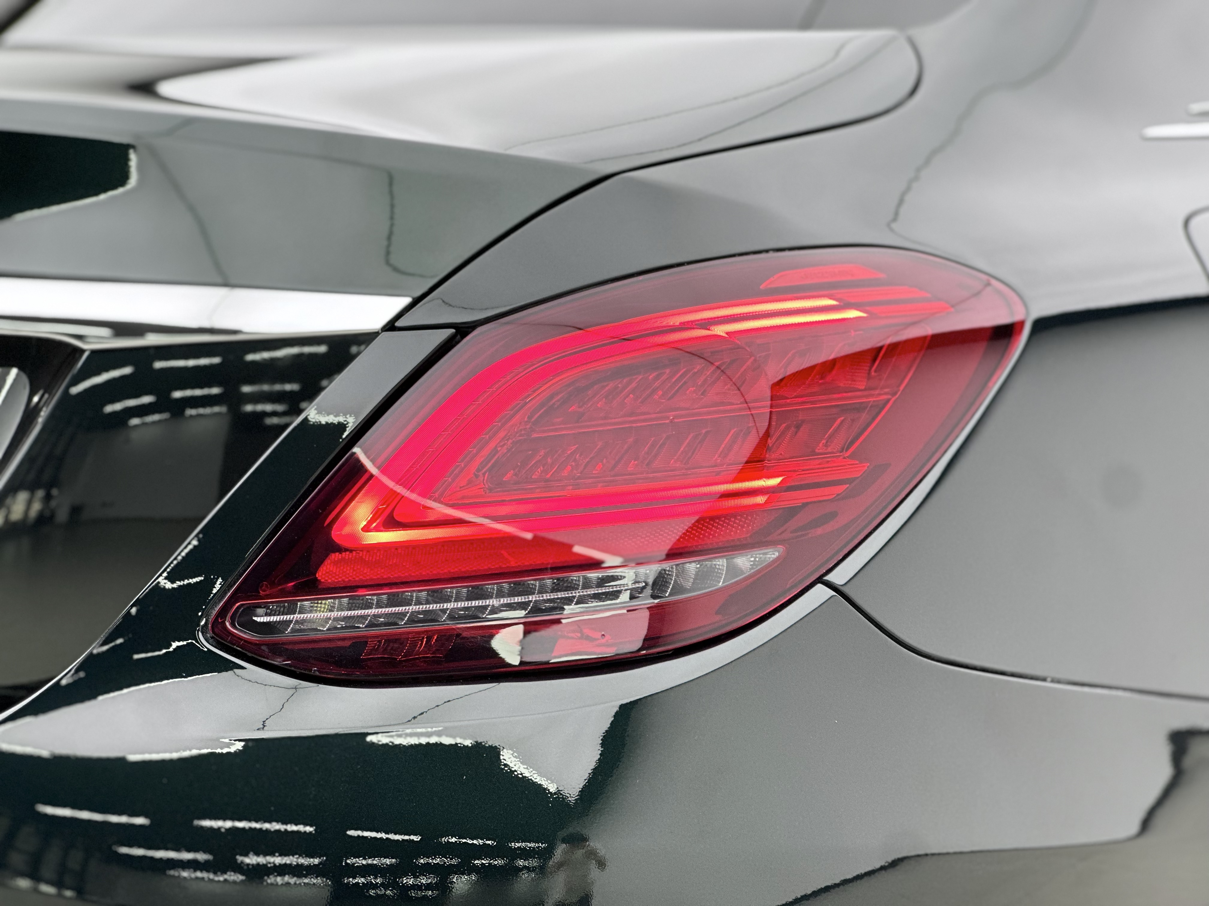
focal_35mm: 77
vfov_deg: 19.1
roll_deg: +0.0
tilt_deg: -5.1
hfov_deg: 25.3
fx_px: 2689
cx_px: 604
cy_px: 453
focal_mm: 9
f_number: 2.8
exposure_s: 1/100
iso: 100
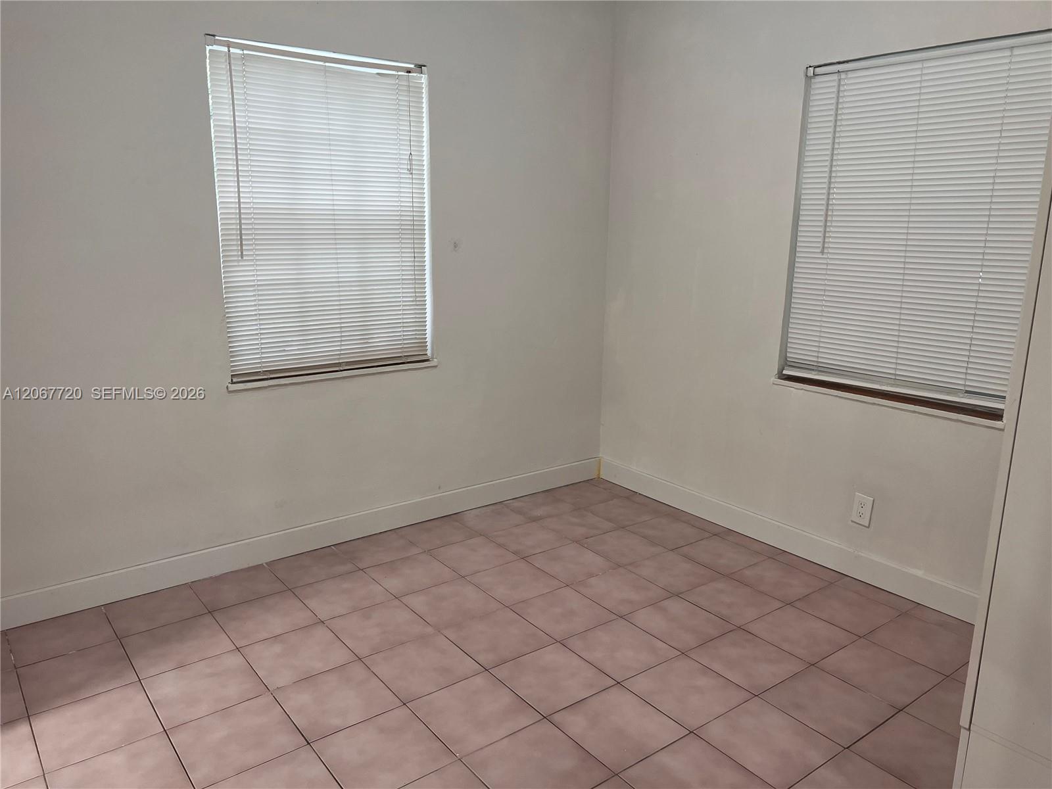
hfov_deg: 67.3
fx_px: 790
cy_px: 394
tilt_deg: -13.4
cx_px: 526
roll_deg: -1.0
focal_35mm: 26
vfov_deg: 53.1
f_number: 1.5
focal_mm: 5.7
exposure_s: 1/60
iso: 80
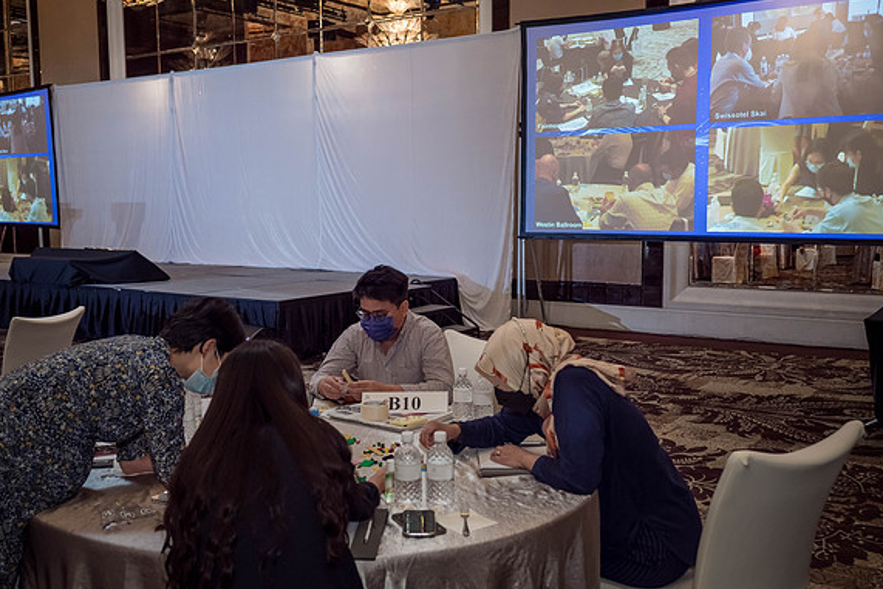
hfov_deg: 51.9
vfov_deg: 36.0
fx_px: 908
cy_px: 296
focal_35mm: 37
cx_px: 439
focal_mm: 17
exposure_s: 1/80
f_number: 2.2
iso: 400
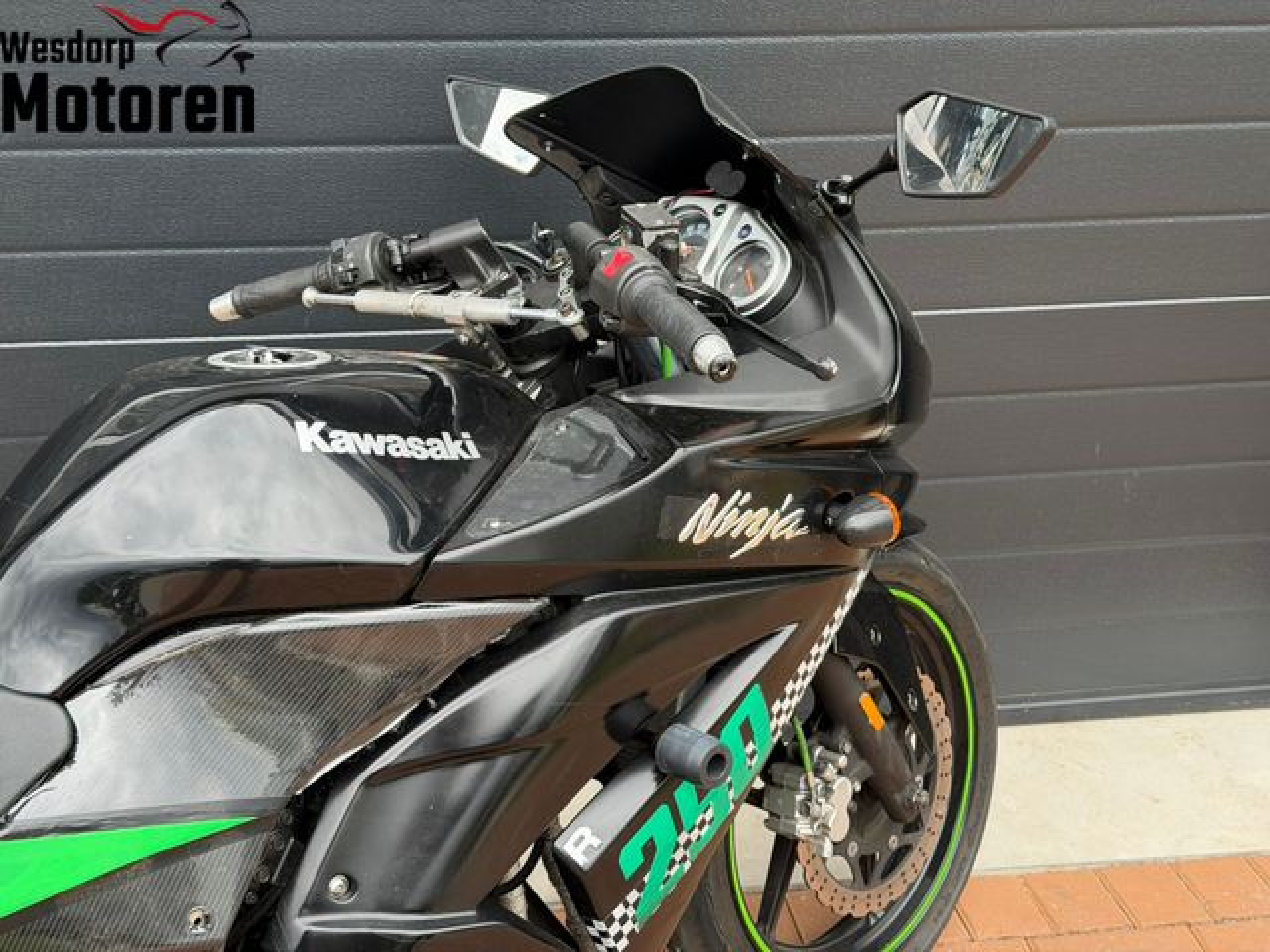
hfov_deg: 39.7
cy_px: 476
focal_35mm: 48
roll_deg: -0.6
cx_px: 635
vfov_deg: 30.3
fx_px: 1761
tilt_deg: -25.0
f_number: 1.78
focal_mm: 6.76
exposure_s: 1/578
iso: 100
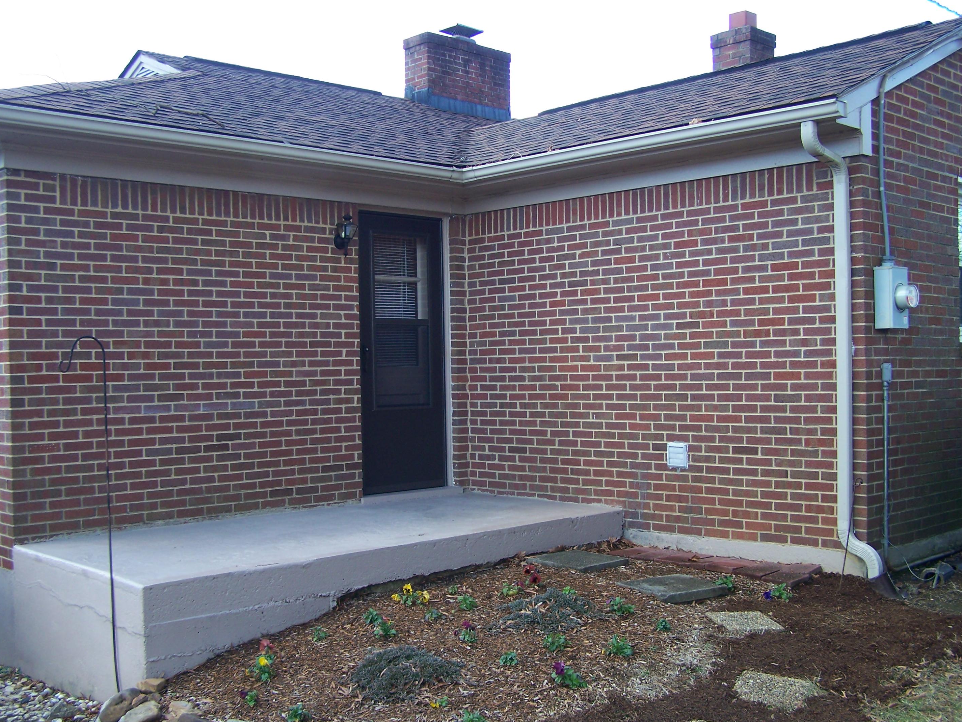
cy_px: 375
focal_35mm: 40
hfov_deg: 46.8
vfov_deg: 36.0
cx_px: 481
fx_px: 1112
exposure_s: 1/80
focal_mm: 6.3
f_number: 2.8
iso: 64
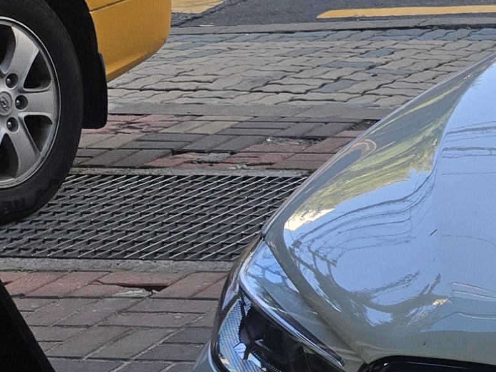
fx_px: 1677
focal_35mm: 117
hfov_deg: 13.4
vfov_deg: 12.7
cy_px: 178
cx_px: 1103
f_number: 1.8
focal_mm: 5.4
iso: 80
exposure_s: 1/970
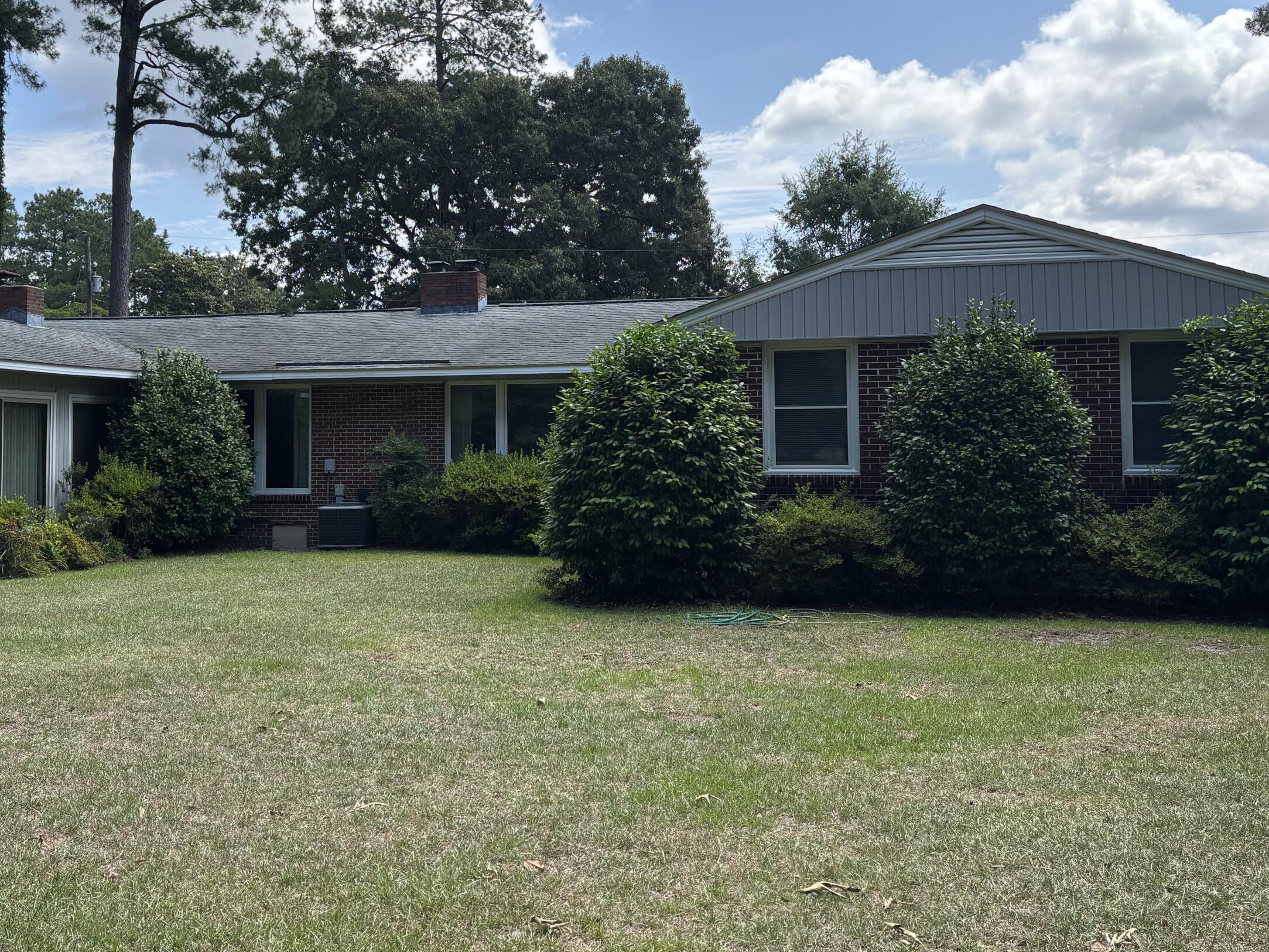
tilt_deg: +3.6
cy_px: 396
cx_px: 508
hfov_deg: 51.0
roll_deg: -0.1
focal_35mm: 36
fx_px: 1320
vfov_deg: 39.5
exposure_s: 1/1616
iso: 50
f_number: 1.6
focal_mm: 5.96
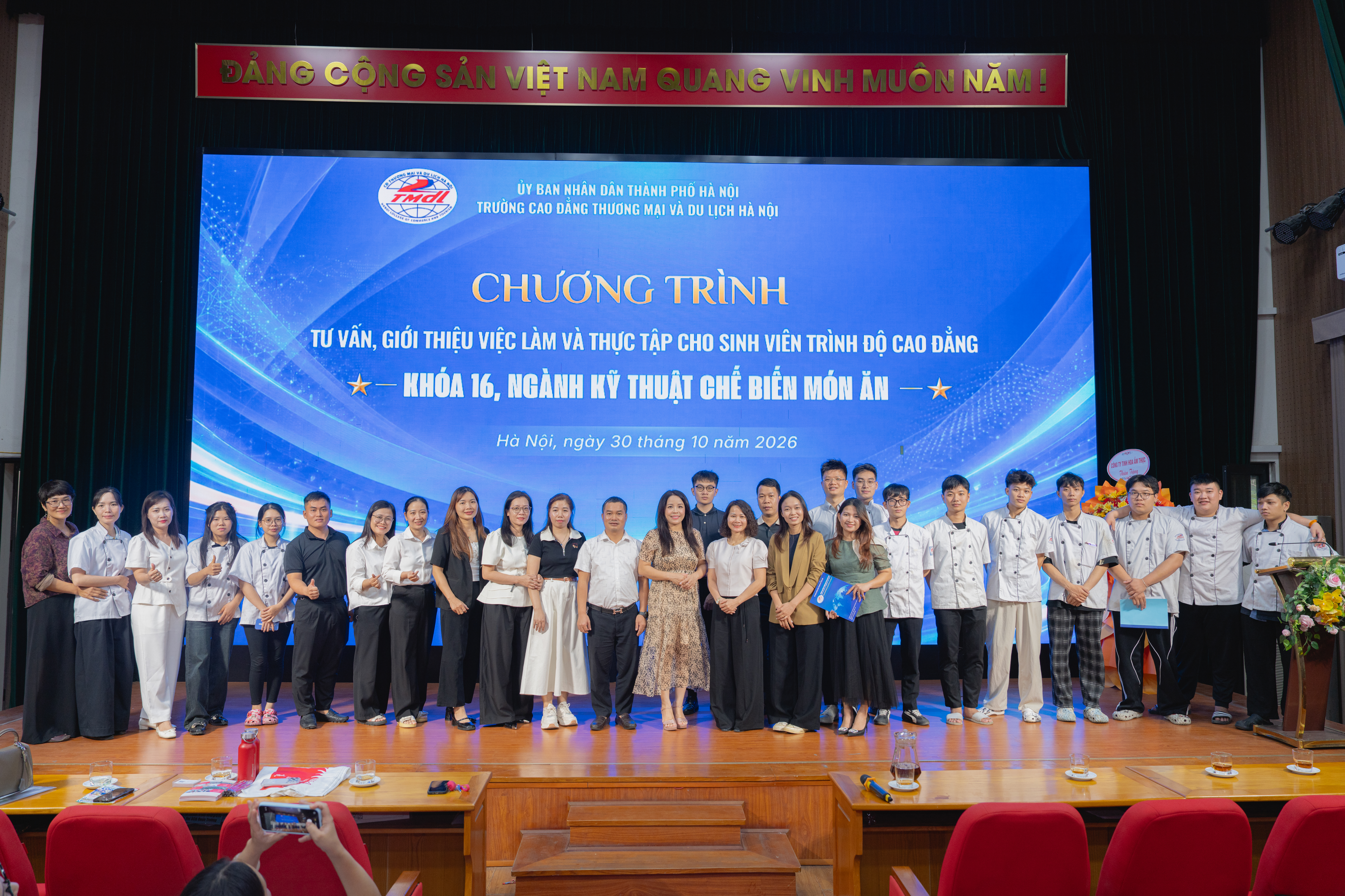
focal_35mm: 25
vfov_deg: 51.3
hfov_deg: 71.5
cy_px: 448
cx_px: 672
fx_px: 934
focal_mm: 25
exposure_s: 1/60
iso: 400
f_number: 3.5
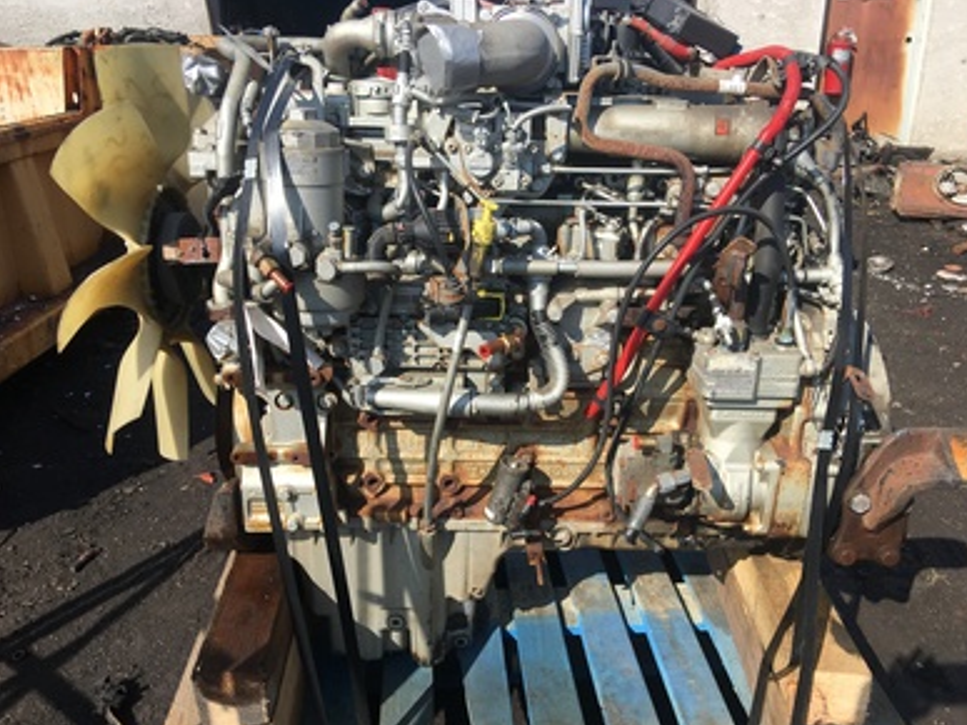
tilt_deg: -21.0
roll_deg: +0.1
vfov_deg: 46.8
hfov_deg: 60.0
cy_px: 365
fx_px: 838
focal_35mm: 30
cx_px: 497
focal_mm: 4.15
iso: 25
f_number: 2.2
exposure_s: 1/1326
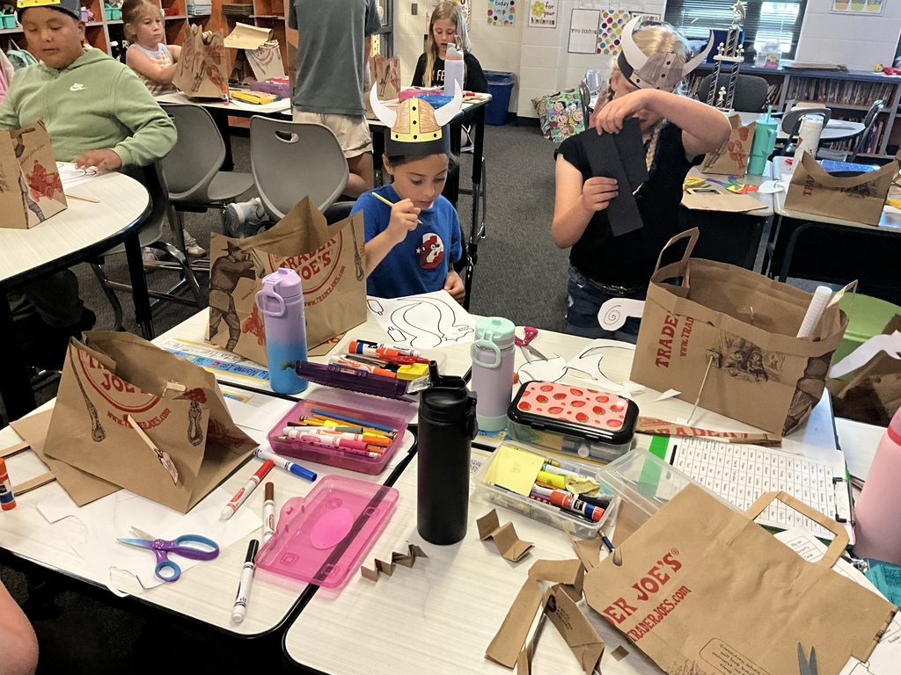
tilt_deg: -25.8
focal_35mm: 29
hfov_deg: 61.7
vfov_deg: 48.2
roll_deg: -1.5
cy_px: 338
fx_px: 755
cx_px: 450
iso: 250
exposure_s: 1/60
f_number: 1.8
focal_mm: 3
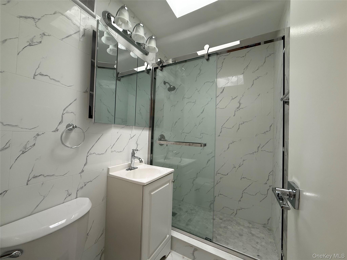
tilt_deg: +1.6
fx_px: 140
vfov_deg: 85.7
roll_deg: -1.5
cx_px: 174
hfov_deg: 102.1
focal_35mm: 14
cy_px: 130
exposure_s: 1/120
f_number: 2.2
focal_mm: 2.22
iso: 160
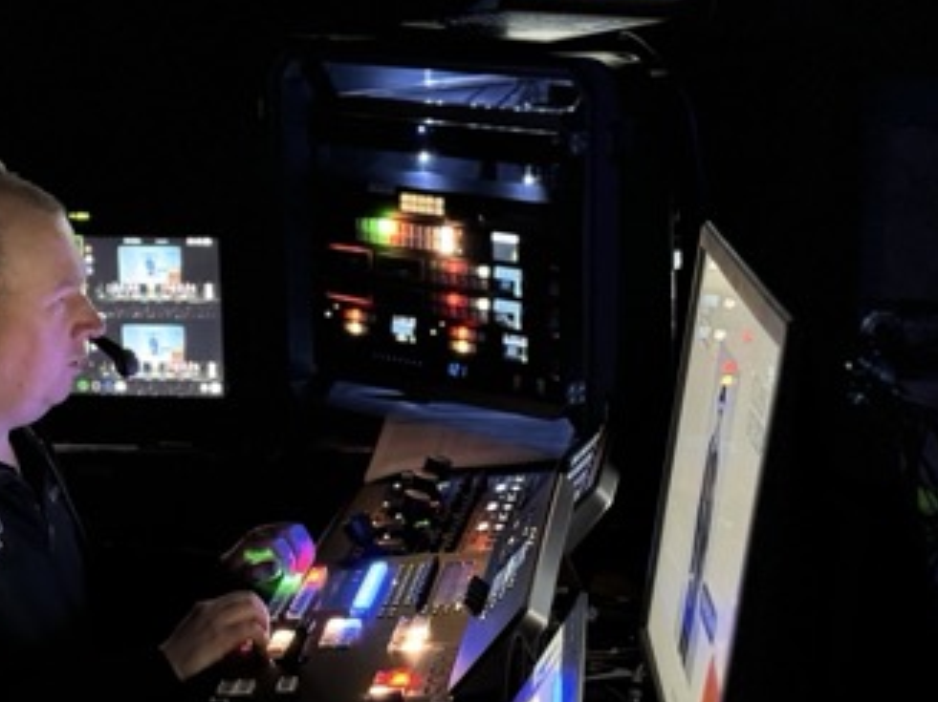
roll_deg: +0.8
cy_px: 616
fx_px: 2546
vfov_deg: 15.6
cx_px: 422
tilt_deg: -16.5
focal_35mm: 94
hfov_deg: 20.9
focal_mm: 6.76
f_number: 1.78
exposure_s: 1/20
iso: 640
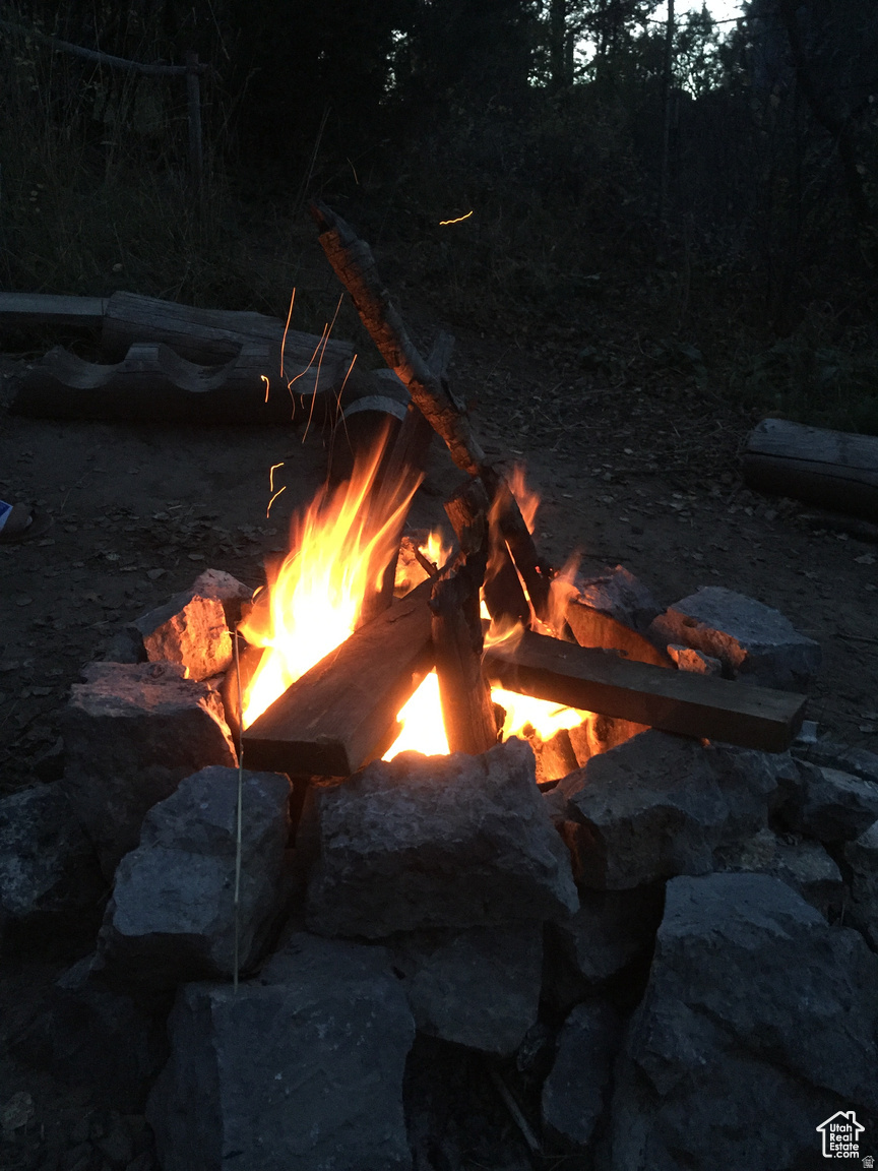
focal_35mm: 29
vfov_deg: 61.7
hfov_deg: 48.2
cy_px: 586
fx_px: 981
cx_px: 439
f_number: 2.2
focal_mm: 4.15
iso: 320
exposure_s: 1/15
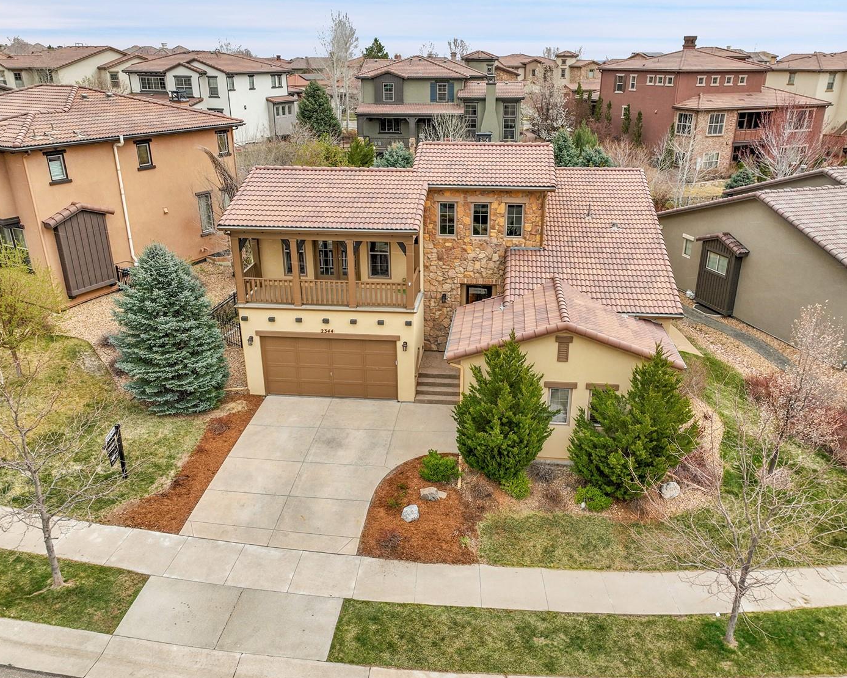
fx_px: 677
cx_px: 432
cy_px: 342
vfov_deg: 53.2
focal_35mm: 27
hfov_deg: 64.1
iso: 110
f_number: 2.8
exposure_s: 1/80
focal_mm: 12.29
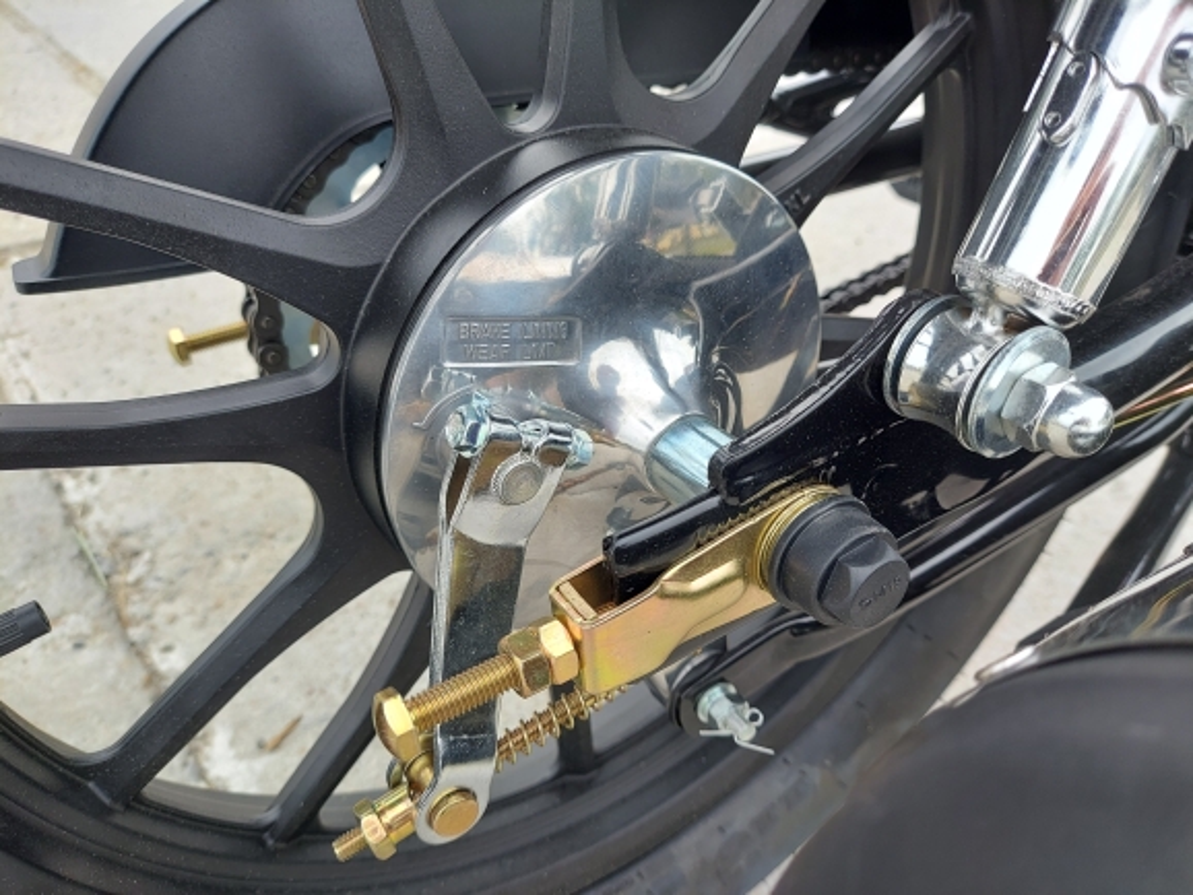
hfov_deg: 71.6
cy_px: 448
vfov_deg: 56.9
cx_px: 596
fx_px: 827
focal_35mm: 24
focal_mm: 5.23
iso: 40
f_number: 1.8
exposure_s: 1/151
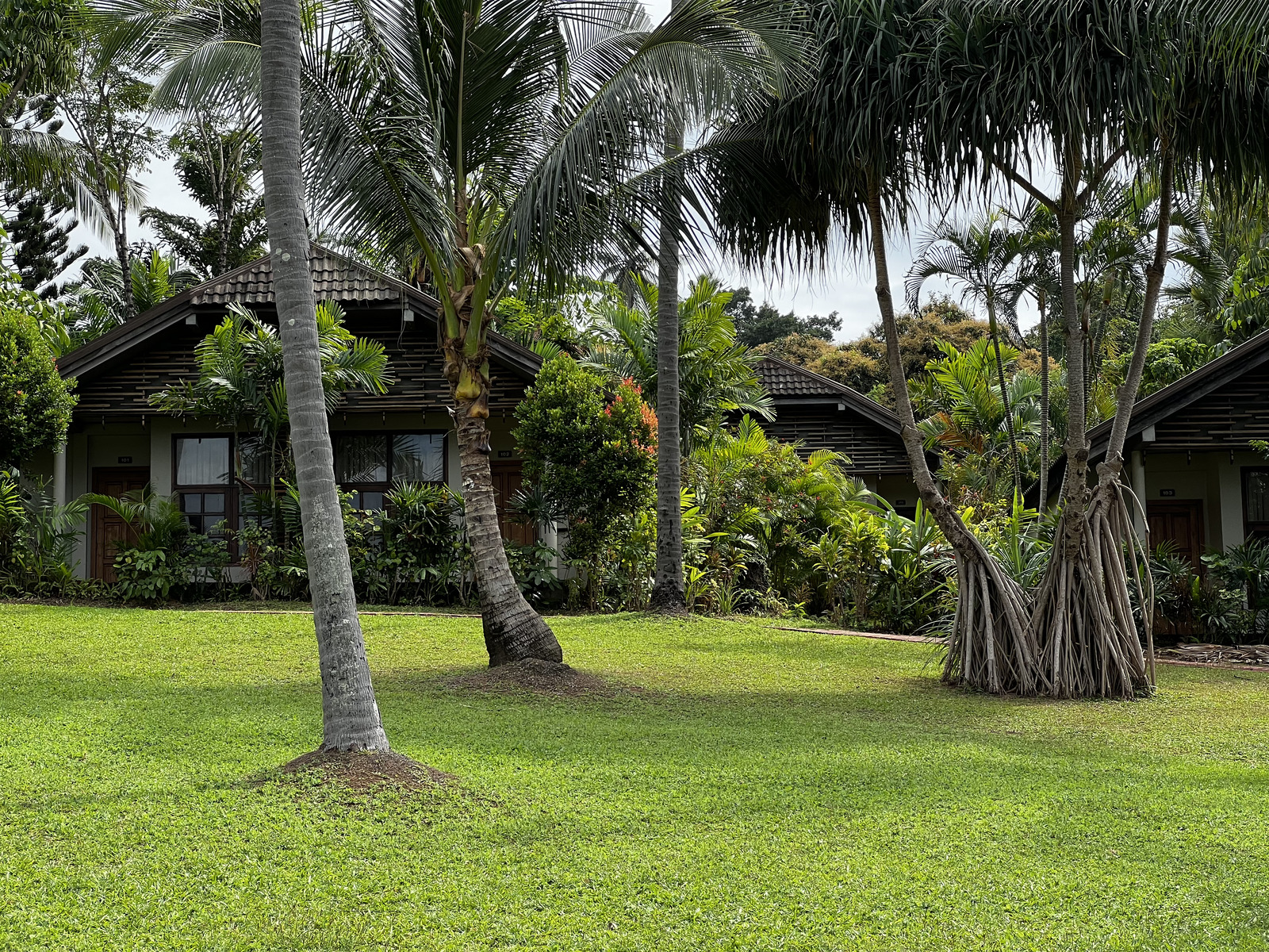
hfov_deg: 25.3
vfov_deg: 19.1
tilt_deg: +8.9
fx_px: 2823
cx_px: 634
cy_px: 476
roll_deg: +1.4
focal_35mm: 77
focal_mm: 9
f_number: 2.8
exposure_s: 1/373
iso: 32
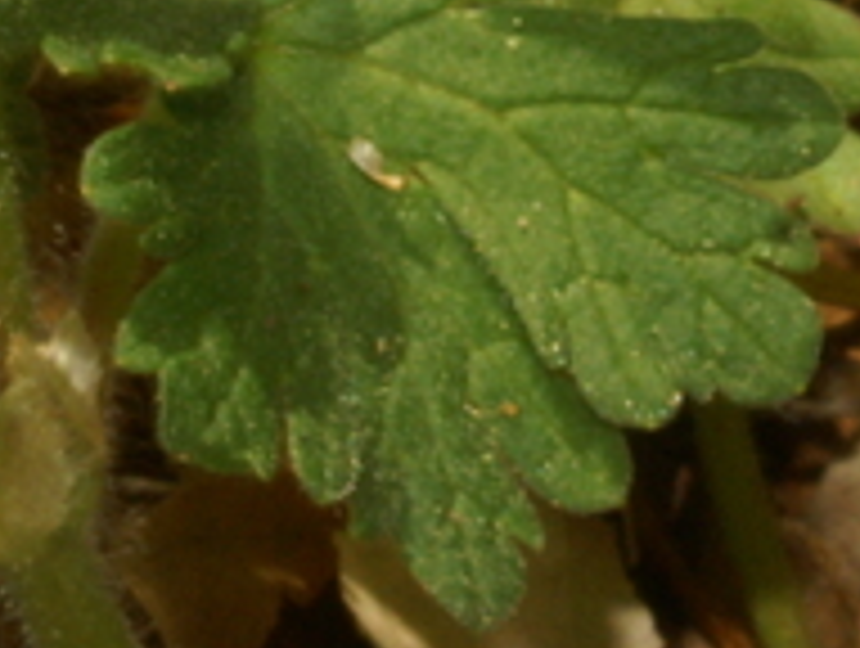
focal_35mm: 723
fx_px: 17996
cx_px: 41
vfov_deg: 2.1
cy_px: -315
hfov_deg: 2.7
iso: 400
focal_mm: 80
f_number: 32
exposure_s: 1/125
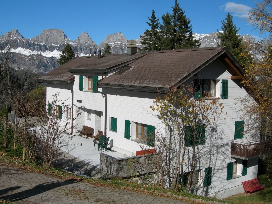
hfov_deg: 49.0
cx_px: 136
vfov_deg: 37.7
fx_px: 299
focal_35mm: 38
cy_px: 102
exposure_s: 1/1016
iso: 50
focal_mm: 7.8
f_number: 4.8
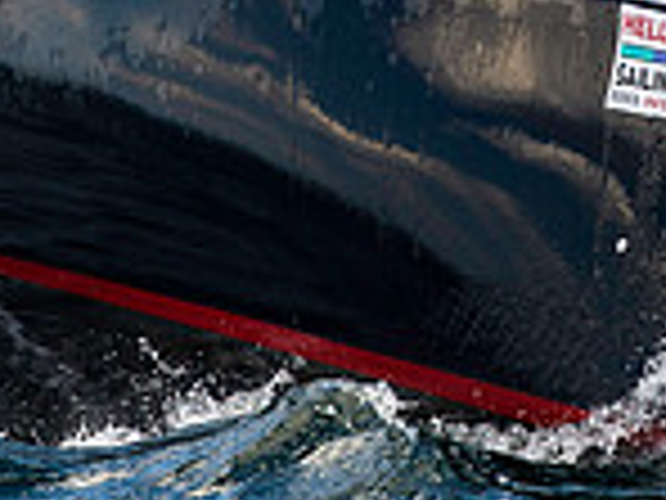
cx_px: 534
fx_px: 16450
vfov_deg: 1.7
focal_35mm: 855
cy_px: -76
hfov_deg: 2.3
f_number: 5.6
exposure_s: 1/800
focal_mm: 200
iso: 320
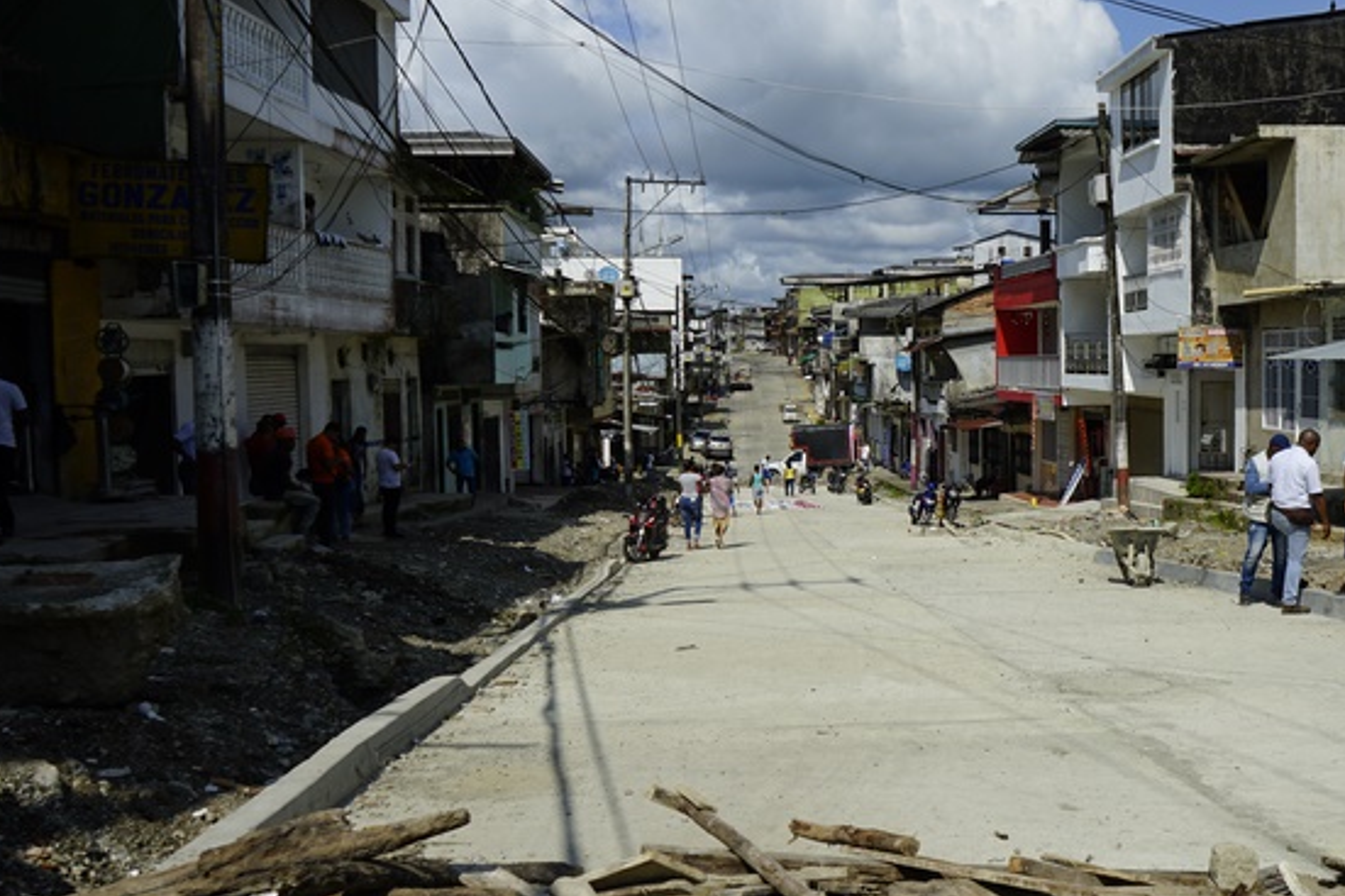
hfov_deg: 42.8
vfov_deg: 29.8
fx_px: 1681
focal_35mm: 45
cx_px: 940
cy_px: 480
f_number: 11
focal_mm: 31
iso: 100
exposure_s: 1/320
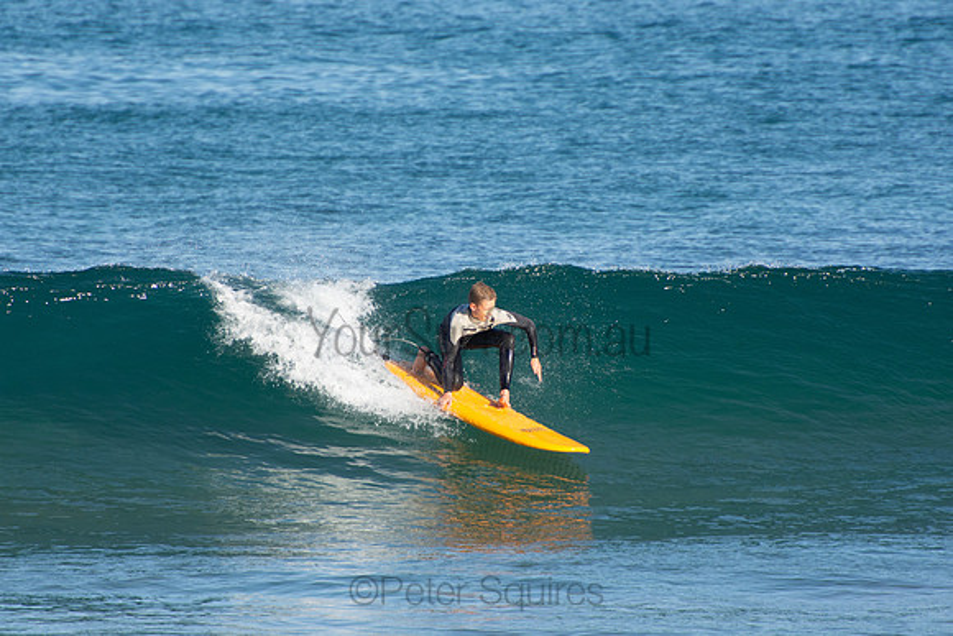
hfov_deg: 3.4
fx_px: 15886
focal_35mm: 600
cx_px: 476
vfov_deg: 2.3
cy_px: 318
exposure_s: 1/1000
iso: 320
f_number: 5.6
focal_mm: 400
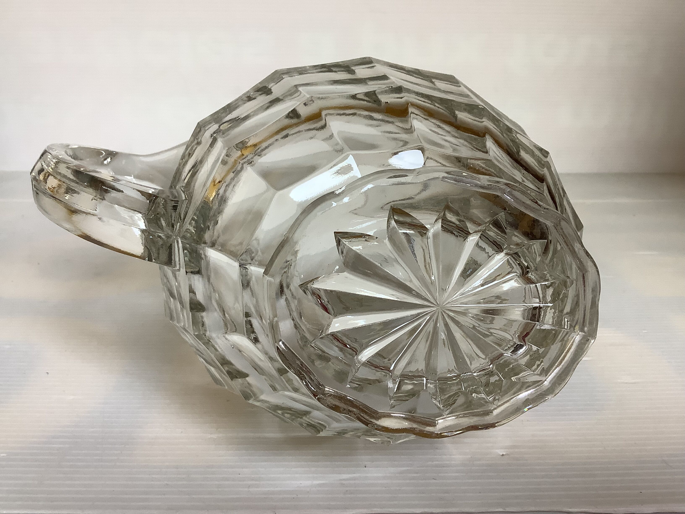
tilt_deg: -20.3
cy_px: 257
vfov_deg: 45.4
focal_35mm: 31
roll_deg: +0.2
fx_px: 613
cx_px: 342
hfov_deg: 58.4
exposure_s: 1/50
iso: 100
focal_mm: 3.3
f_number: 2.4
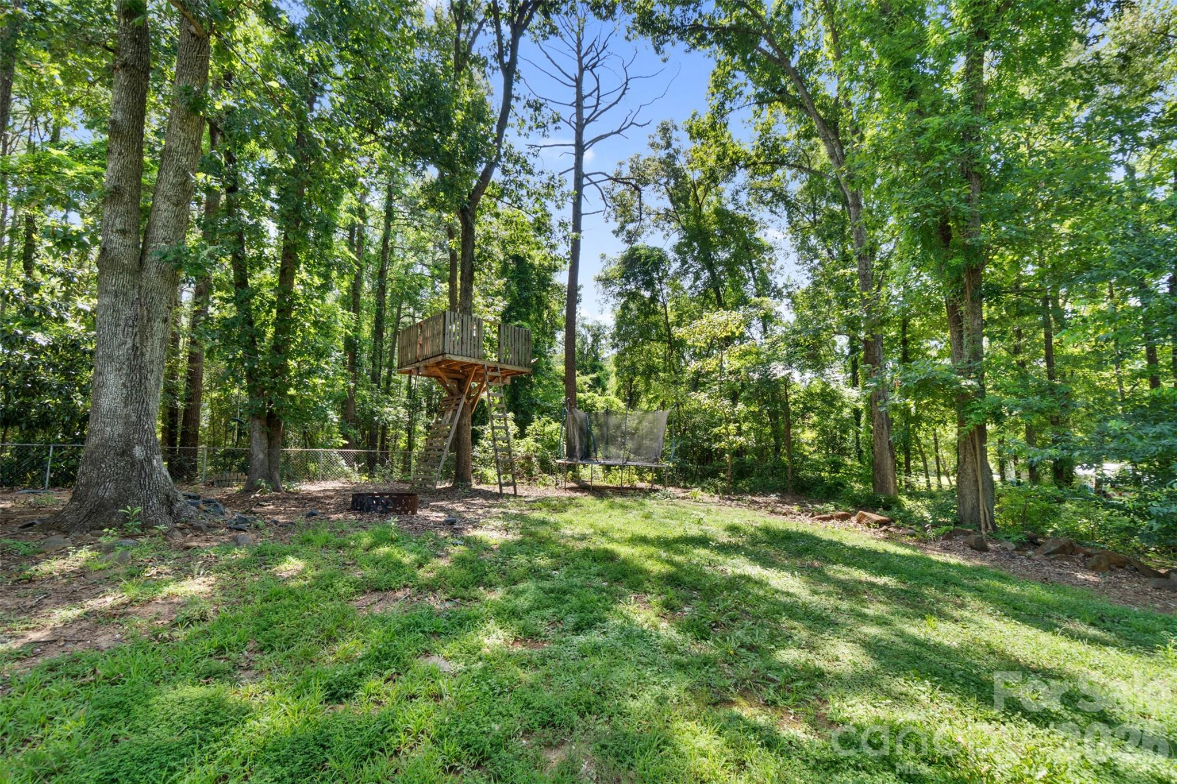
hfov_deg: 100.4
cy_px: 392
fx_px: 490
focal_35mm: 15
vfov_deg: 77.3
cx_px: 588
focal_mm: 10
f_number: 7.1
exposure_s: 1/60
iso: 100
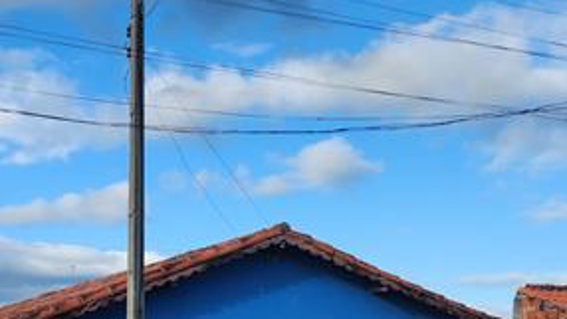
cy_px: 355
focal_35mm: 70
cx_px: 127
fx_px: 1053
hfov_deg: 29.6
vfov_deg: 16.7
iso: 20
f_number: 1.8
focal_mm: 5.4
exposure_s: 1/1290
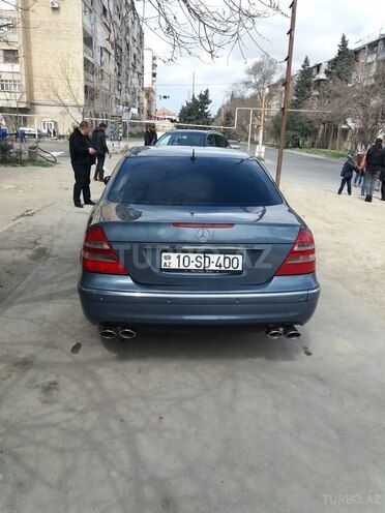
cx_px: 192
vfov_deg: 63.4
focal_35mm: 28
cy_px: 256
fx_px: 415
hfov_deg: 49.7
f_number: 1.9
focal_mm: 3.7
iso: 64
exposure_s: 1/997
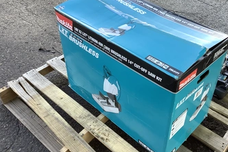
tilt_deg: -38.2
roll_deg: -2.8
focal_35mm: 39
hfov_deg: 49.3
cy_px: 73
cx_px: 137
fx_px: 247
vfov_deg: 34.1
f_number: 2.4
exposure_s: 1/120
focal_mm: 3.3
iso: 32
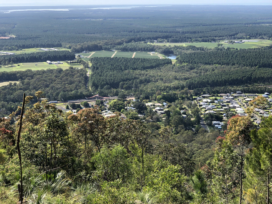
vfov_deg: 25.7
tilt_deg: -14.5
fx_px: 448
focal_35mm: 57
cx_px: 136
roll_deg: +0.3
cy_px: 102
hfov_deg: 33.8
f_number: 2.8
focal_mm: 6.6
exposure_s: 1/316
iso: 20
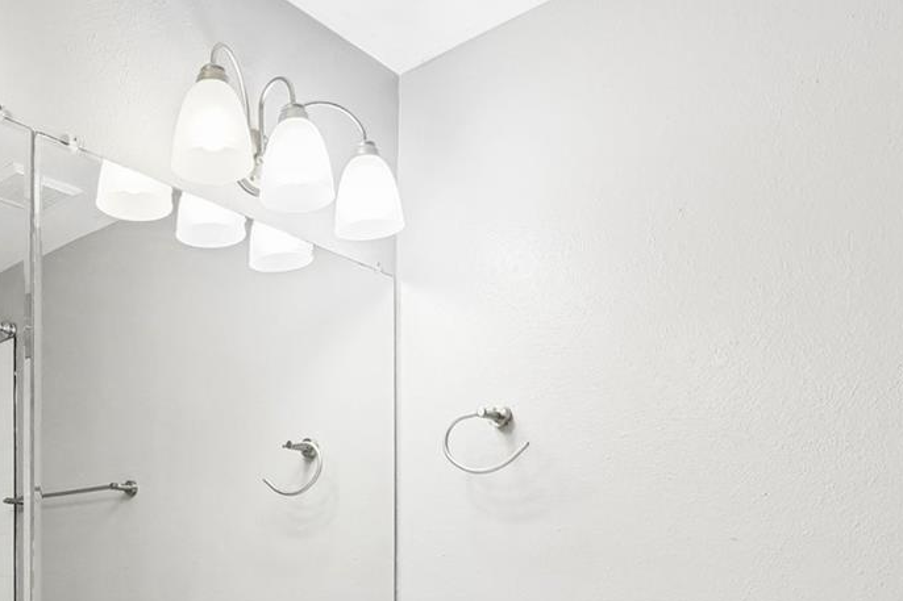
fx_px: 878
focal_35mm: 35
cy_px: 594
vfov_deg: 34.6
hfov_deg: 52.8
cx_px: 266
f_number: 8
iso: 800
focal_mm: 10
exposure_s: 1/20
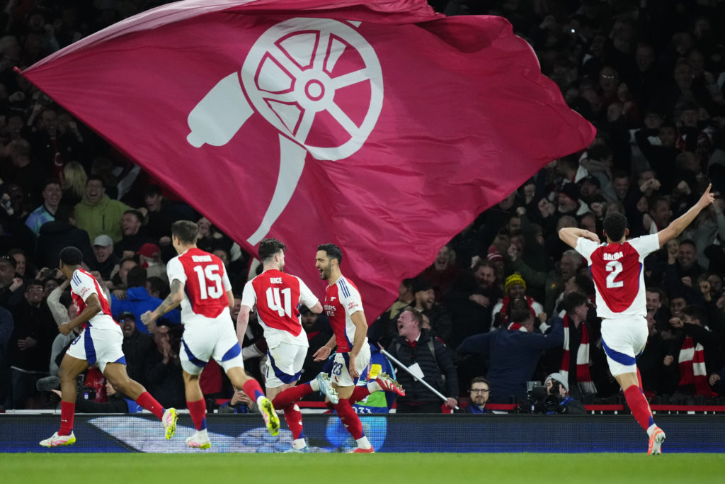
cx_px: 362
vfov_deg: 2.3
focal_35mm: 600
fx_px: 12084
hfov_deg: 3.4
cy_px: 242
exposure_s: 1/1600
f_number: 2.8
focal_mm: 400
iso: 3200
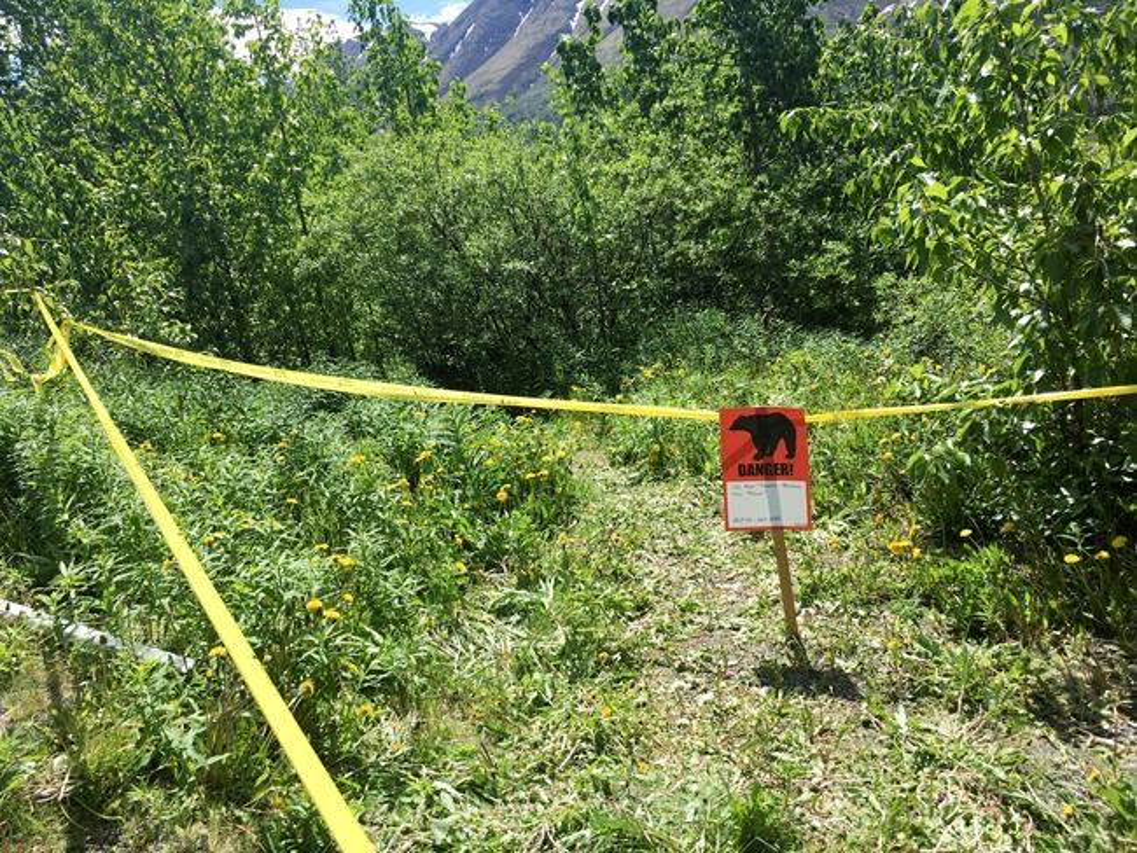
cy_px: 426
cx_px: 568
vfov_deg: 48.3
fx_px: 953
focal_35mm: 29
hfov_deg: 61.6
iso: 25
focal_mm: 4.15
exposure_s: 1/1150
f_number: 2.2
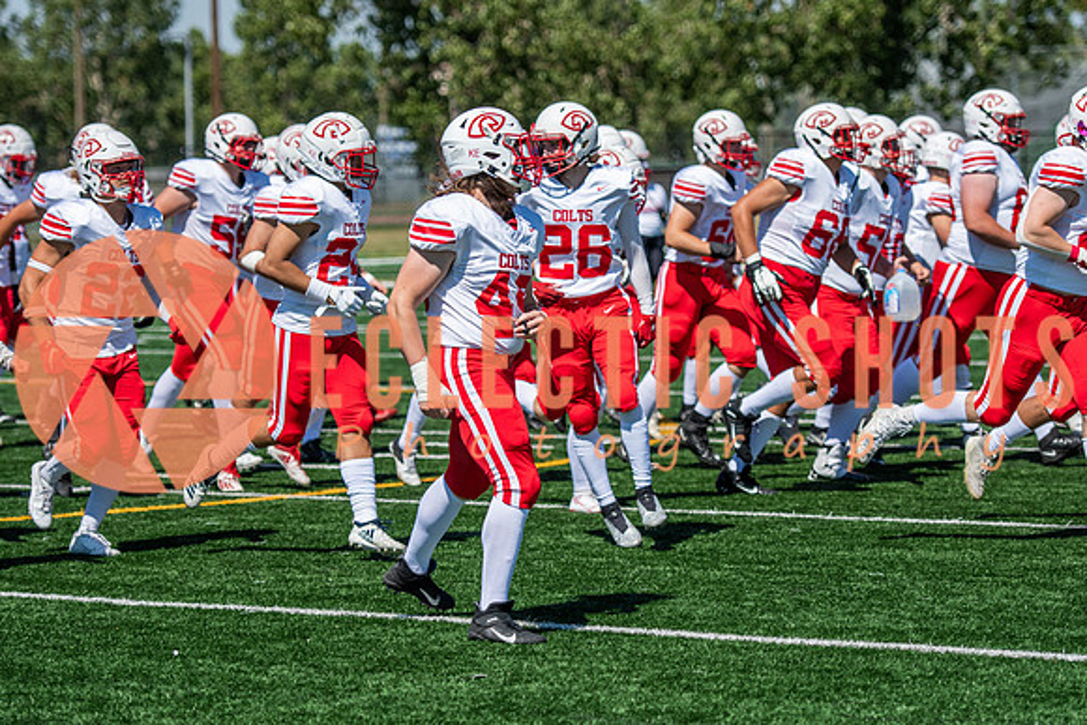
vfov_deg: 9.0
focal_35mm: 153
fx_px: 4621
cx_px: 544
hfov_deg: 13.4
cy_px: 362
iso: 160
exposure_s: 1/5000
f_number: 2.8
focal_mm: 102
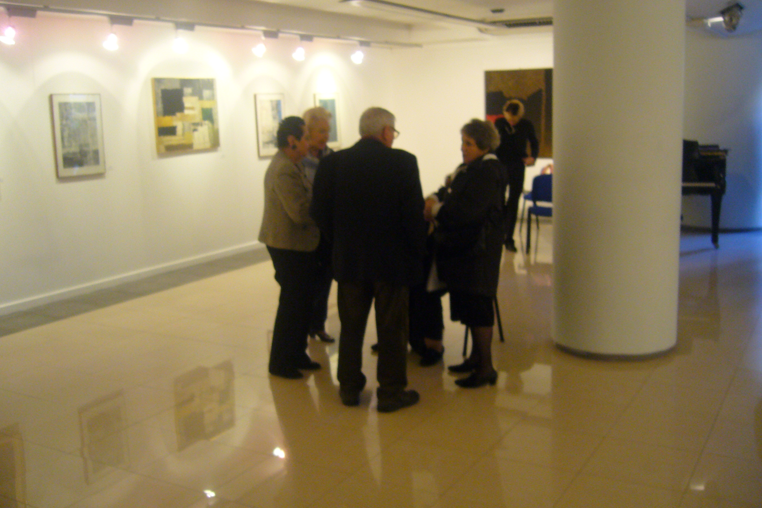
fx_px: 783
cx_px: 375
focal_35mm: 37
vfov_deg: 35.9
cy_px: 229
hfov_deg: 51.9
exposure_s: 1/15
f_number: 2.8
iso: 200
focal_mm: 5.8
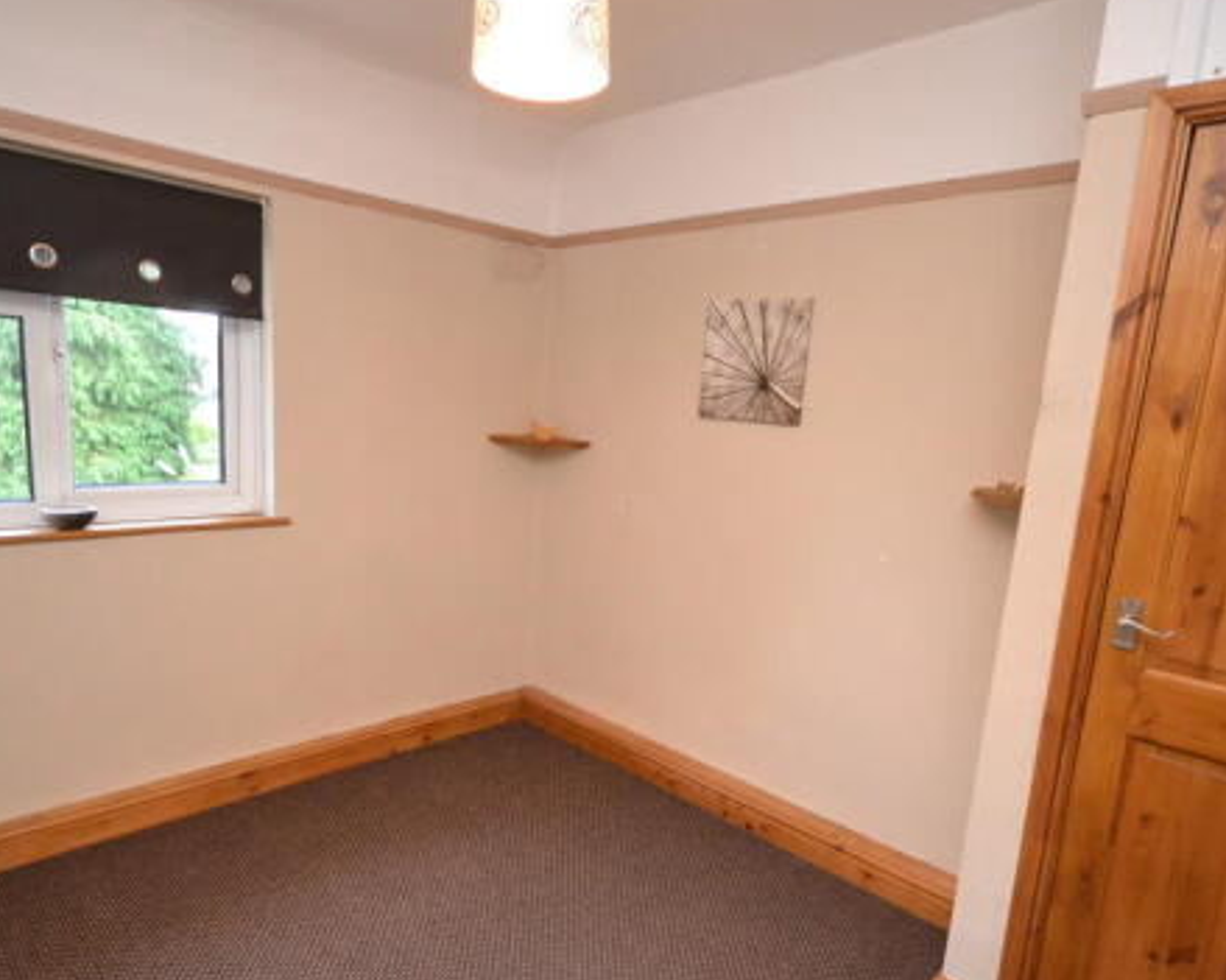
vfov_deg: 65.3
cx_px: 588
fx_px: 762
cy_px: 546
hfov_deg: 77.6
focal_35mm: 21
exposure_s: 1/60
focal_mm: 10
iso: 3200
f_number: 4
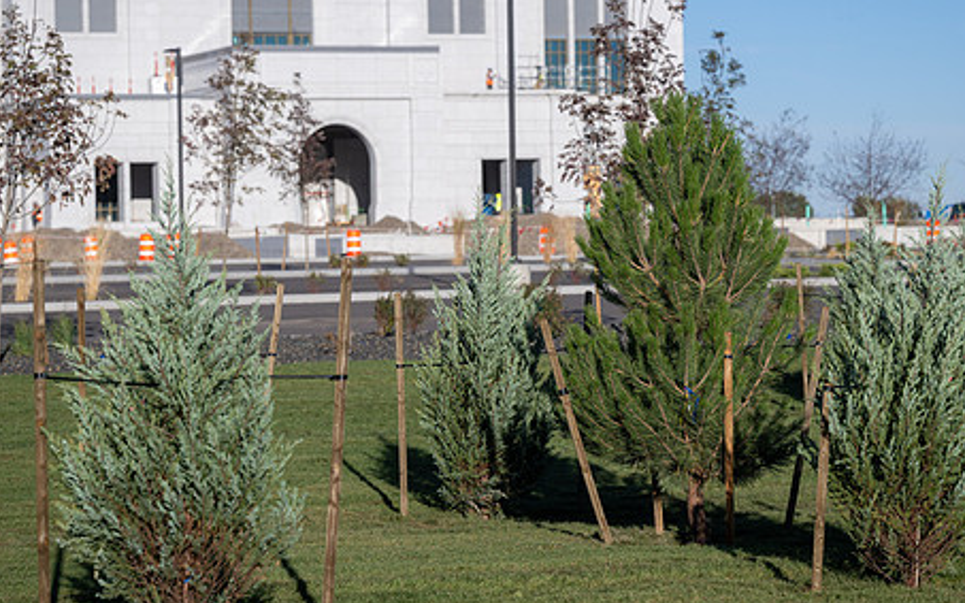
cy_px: 276
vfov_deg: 10.1
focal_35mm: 130
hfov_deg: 16.1
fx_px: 3418
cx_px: 490
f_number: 3.5
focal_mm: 97
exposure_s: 1/1600
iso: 100
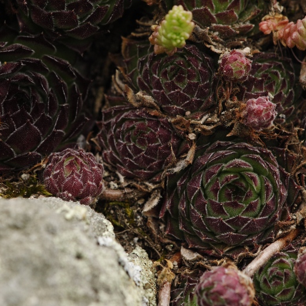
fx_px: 1667
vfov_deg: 10.5
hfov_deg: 10.5
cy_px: 150
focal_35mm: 167
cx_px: 138
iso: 400
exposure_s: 1/250
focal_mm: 85
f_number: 7.1
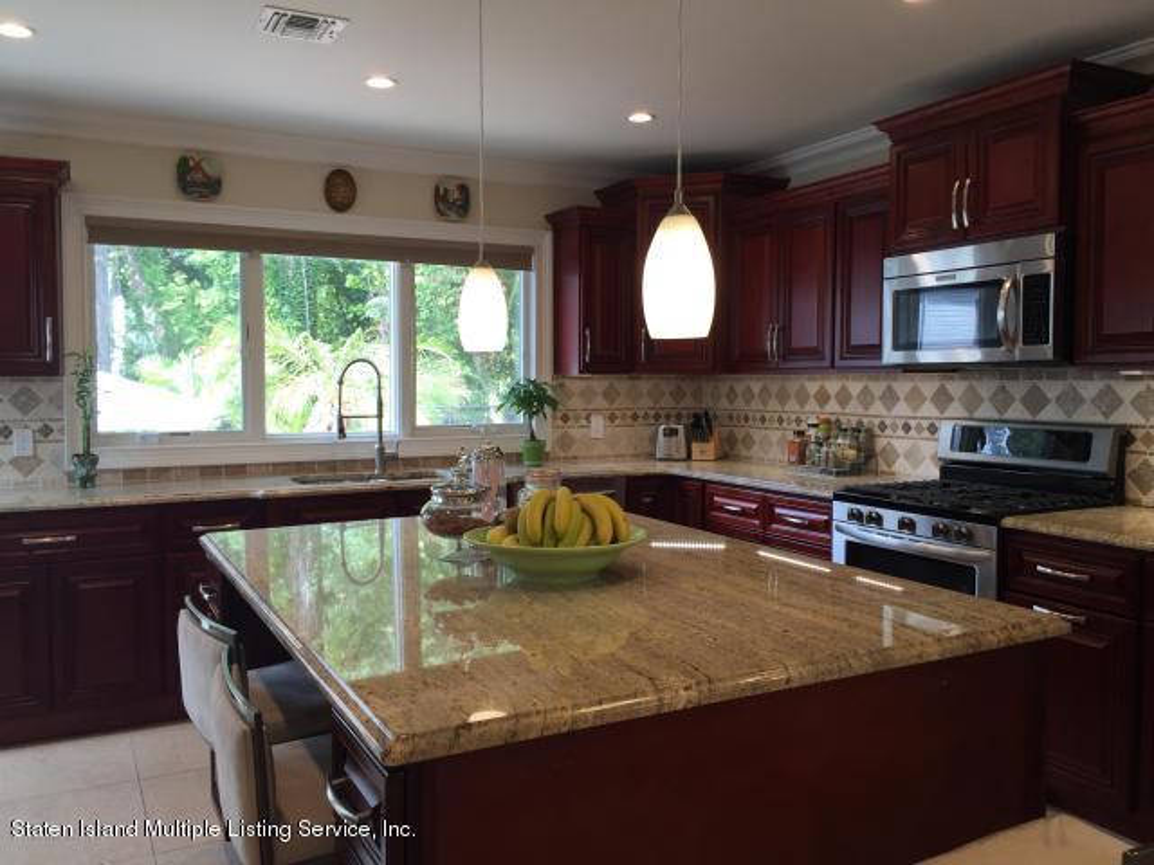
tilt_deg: -3.7
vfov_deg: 48.2
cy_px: 432
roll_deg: -1.2
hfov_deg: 61.7
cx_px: 577
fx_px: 967
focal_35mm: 29
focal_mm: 4.15
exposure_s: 1/60
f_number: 2.2
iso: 32
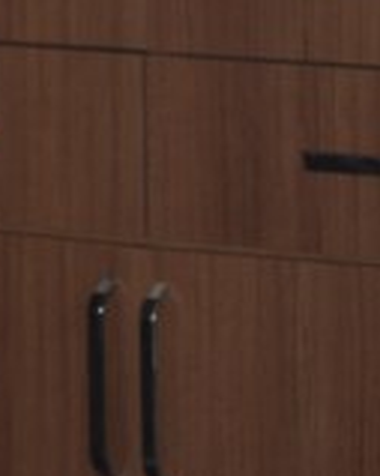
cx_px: -619
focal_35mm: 581
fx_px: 8176
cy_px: -189
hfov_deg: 2.6
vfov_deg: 3.3
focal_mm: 82
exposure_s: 1/60
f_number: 5.3
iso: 200
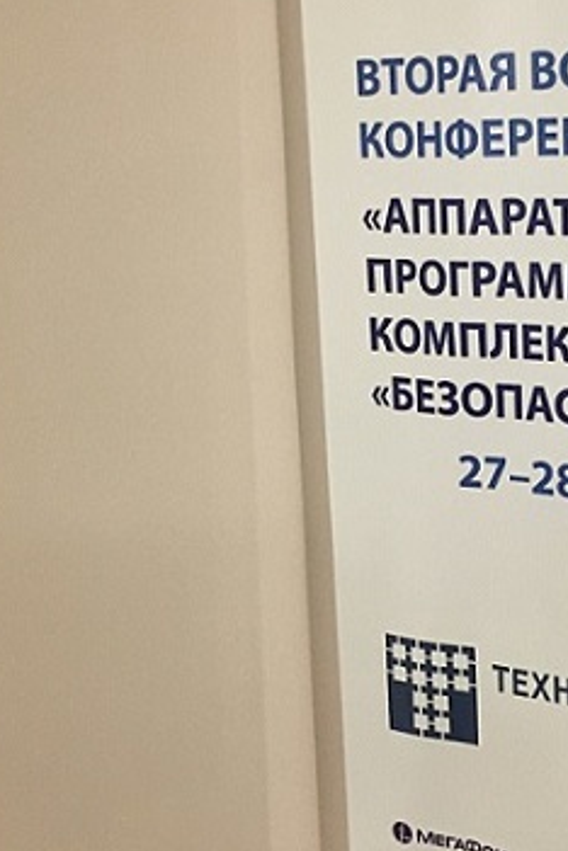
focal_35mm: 64
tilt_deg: -13.6
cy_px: 416
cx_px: 448
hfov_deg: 21.0
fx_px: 1515
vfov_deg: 31.4
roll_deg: +2.4
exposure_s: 1/20
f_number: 2.2
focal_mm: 4.15
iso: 200
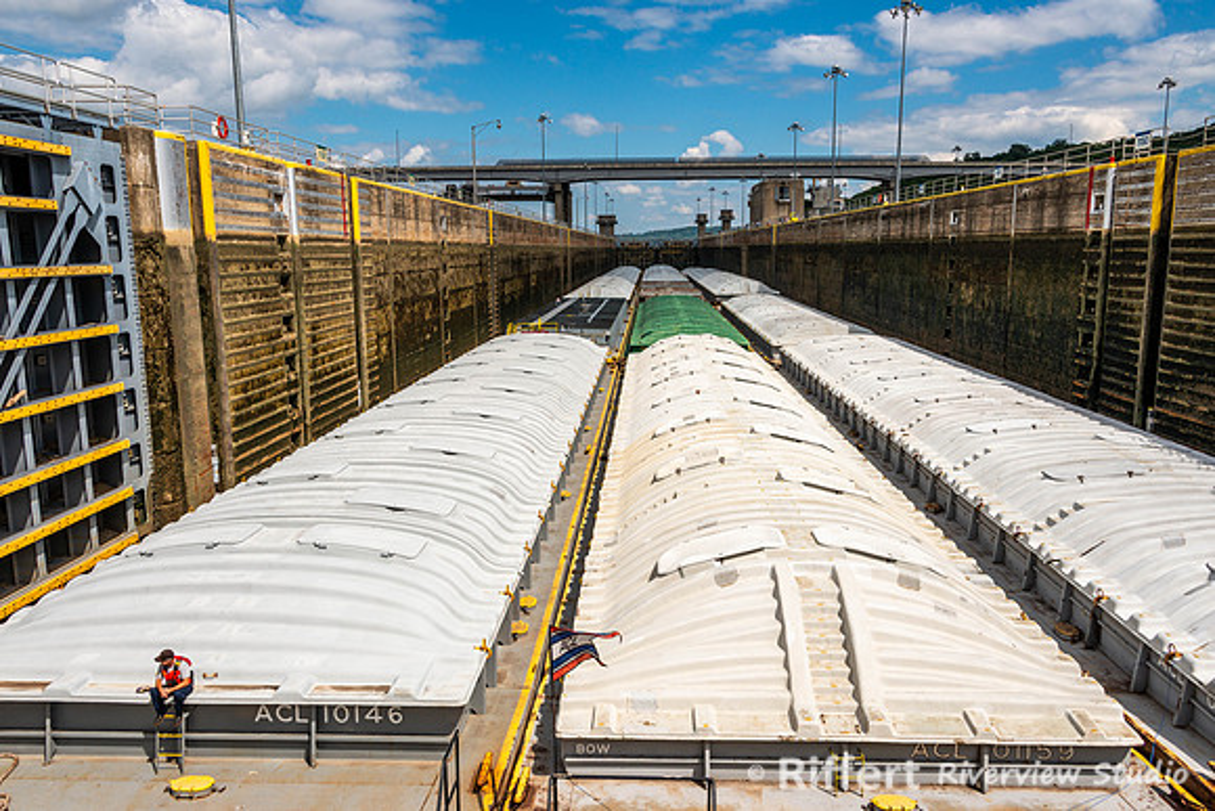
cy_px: 406
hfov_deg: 64.9
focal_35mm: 28
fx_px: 956
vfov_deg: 45.9
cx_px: 608
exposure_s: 1/500
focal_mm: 28
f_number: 10
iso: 100
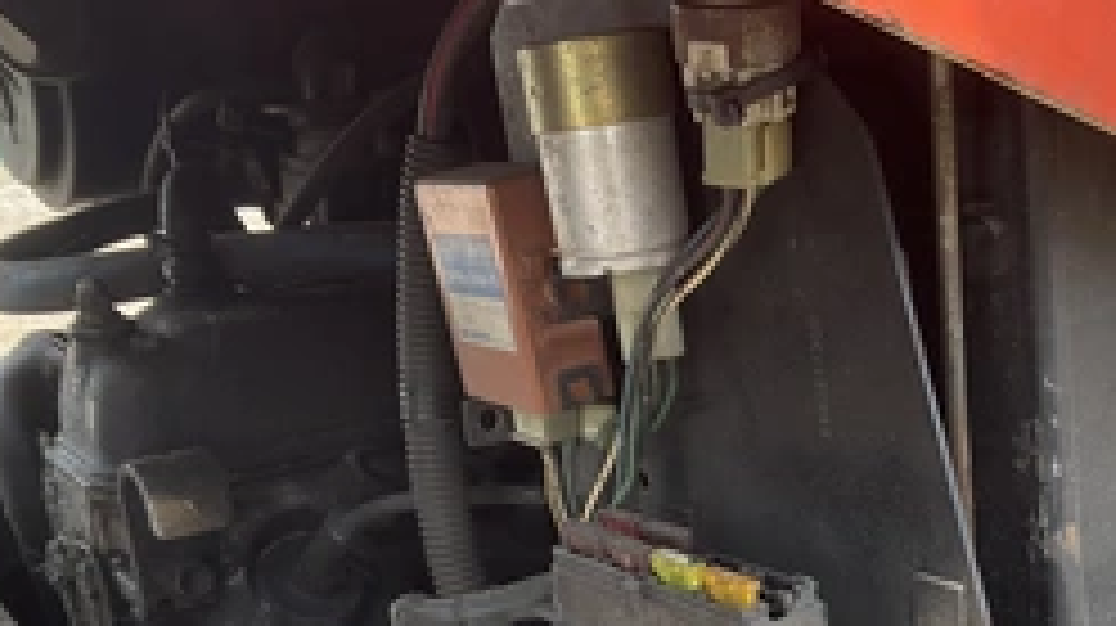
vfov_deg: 22.7
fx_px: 1508
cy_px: 603
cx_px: 760
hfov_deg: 40.0
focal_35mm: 51
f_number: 1.8
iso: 16
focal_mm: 3
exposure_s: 1/122
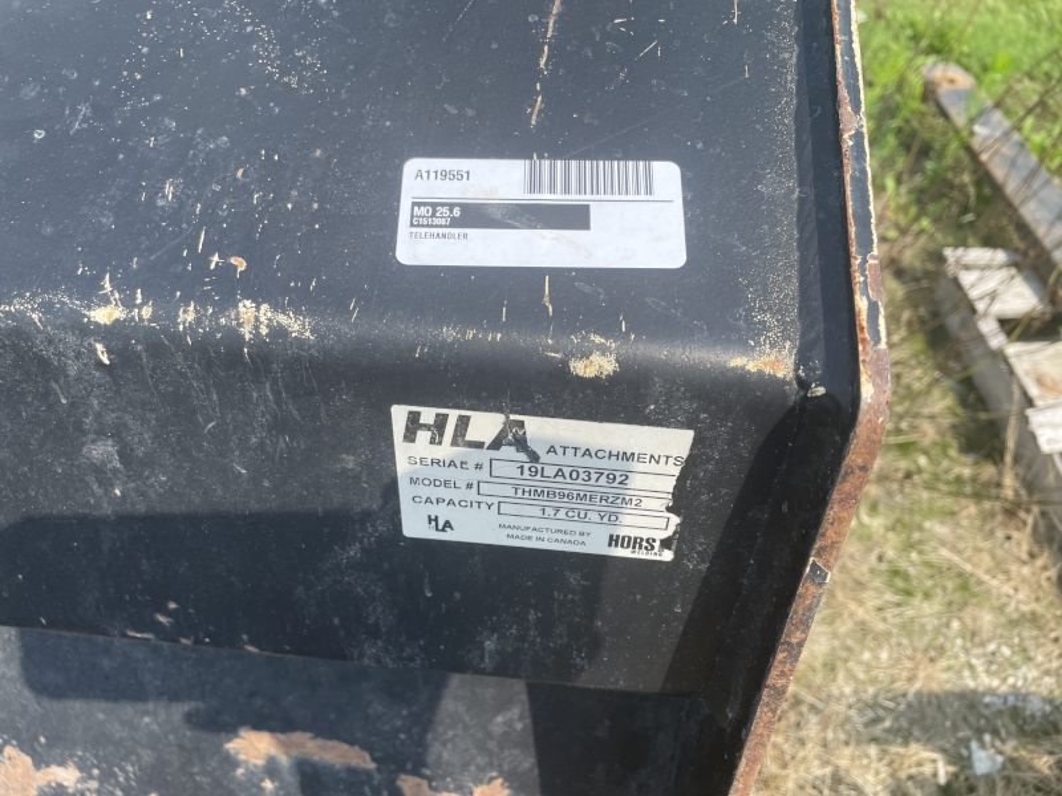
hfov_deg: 67.3
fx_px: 798
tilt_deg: -48.8
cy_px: 398
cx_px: 531
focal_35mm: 26
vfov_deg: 53.1
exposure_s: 1/1511
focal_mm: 4.2
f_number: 1.6
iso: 32
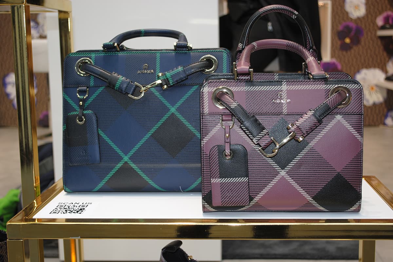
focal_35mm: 52
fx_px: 573
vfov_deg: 25.8
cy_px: 131
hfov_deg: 37.9
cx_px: 196
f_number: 5
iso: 200
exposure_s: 1/60
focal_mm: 35
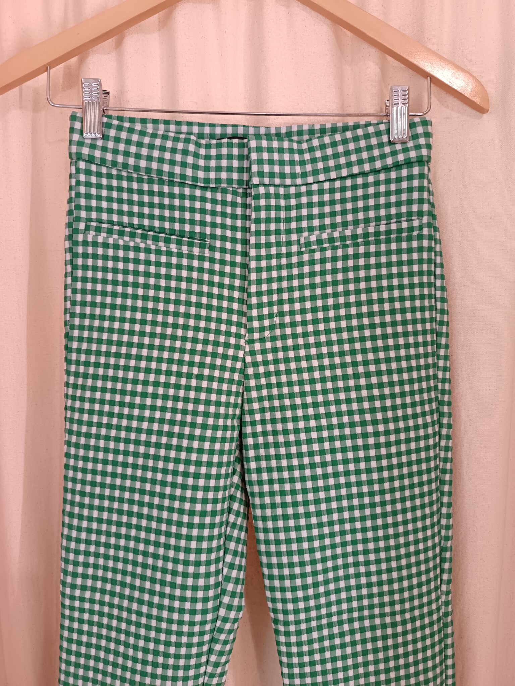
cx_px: 258
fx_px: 476
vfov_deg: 71.6
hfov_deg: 56.8
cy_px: 343
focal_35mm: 24
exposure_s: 1/30
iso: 898
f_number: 1.75
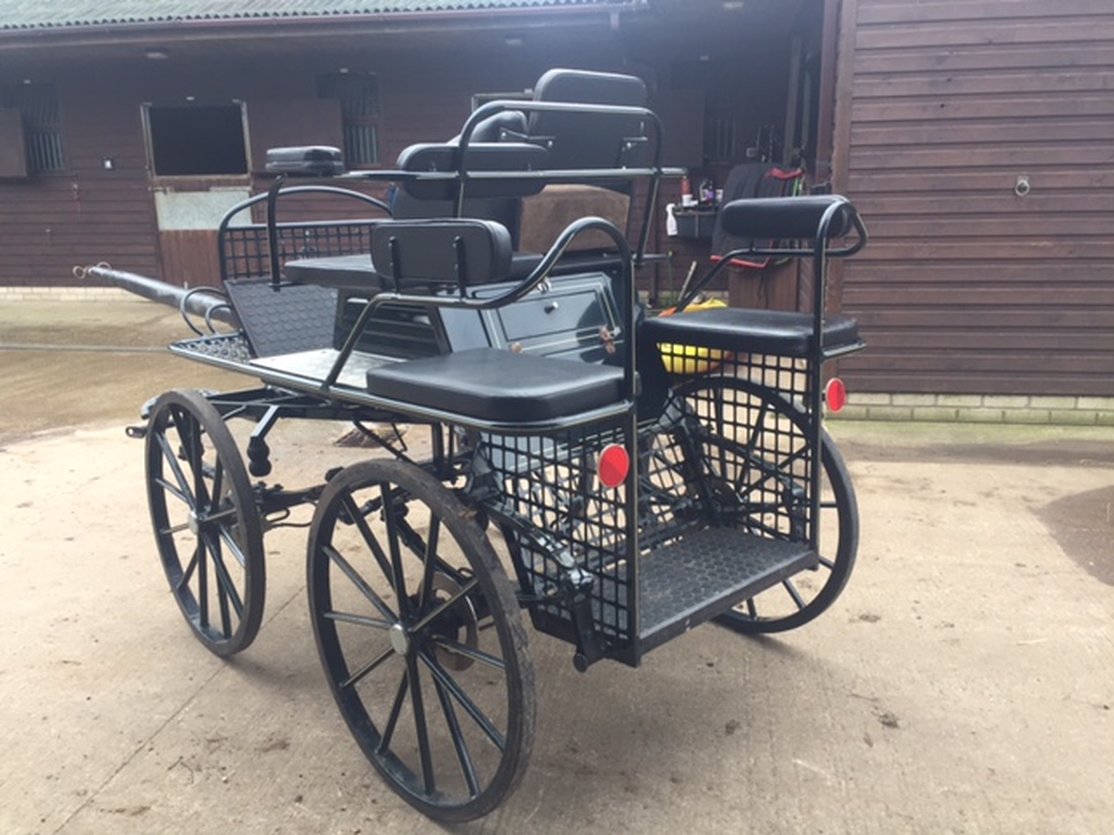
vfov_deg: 48.2
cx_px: 557
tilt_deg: -13.9
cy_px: 418
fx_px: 933
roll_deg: +0.5
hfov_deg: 61.7
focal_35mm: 29
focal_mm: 4.15
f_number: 2.2
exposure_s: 1/100
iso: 50
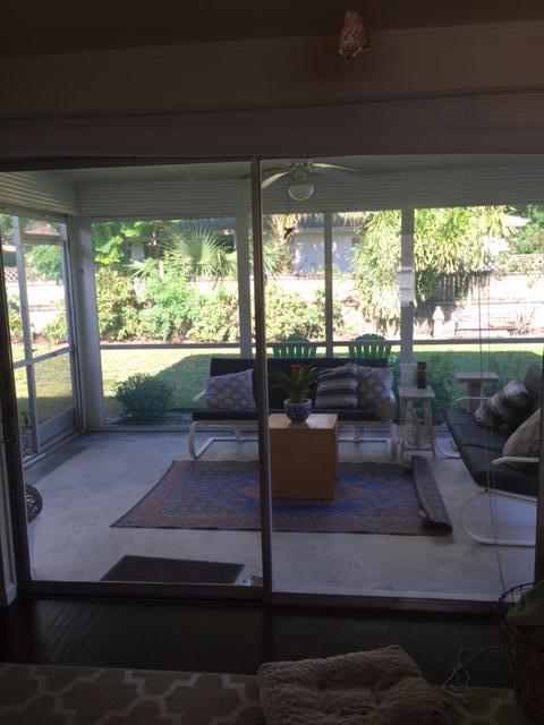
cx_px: 272
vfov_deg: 61.7
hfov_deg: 48.2
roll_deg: +0.9
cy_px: 362
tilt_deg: -9.2
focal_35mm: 29
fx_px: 608
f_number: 2.2
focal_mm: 4.15
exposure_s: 1/132
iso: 32
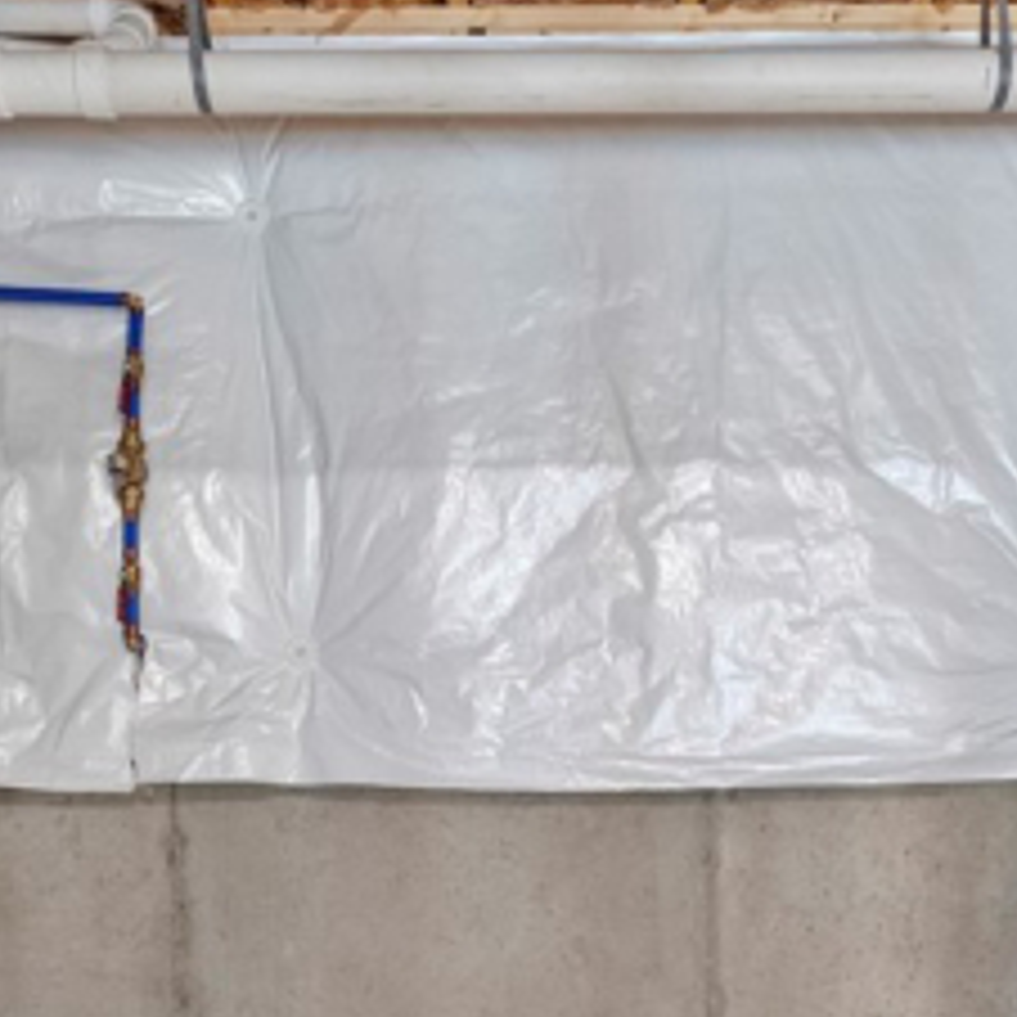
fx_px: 1496
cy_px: 738
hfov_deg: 37.5
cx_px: 574
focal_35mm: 45
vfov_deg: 36.8
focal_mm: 16
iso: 1250
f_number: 11
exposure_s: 1
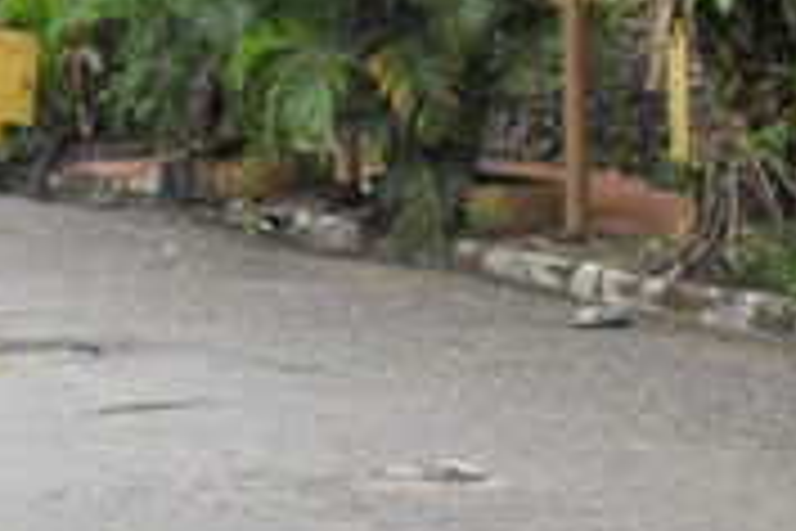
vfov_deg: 8.6
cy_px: 702
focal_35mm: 158
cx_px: 315
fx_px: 3493
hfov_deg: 13.0
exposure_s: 1/125
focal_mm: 10.5
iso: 100
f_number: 3.7
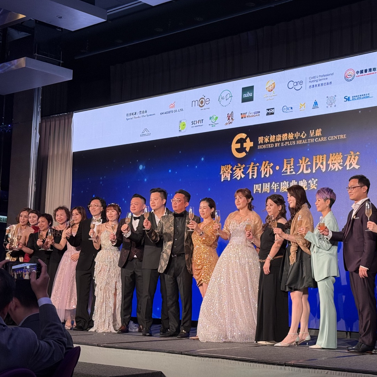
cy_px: 198
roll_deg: -1.6
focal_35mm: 63
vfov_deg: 27.3
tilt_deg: +6.5
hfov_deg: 27.1
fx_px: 776
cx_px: 257
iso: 100
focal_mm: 6.76
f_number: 1.78
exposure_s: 1/84
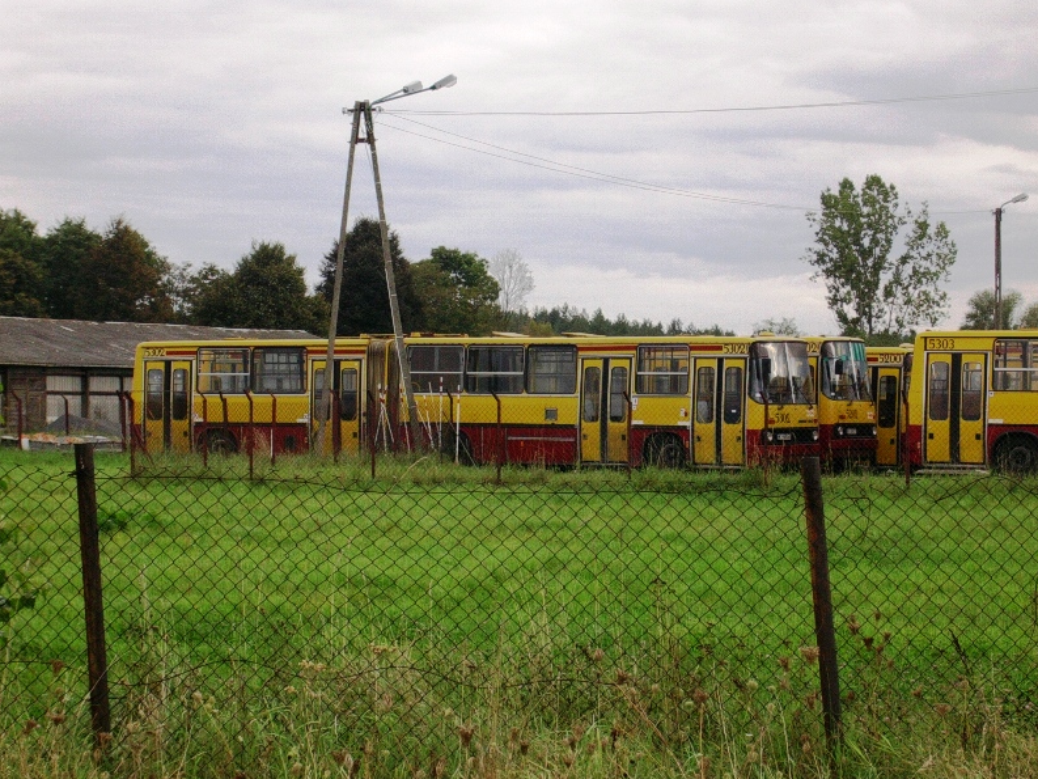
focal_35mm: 112
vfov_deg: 13.2
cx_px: 521
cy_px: 388
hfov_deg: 17.6
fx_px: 3359
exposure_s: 1/157
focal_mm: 16.8
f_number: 4.8
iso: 70
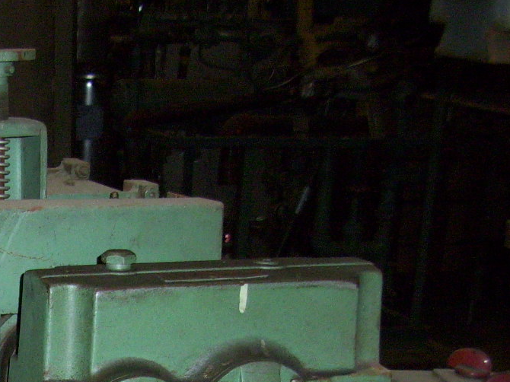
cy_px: 582
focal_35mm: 104
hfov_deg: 17.8
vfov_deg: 13.4
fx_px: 1532
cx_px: -132
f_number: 2.9
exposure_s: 1/40
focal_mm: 5.7
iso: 200
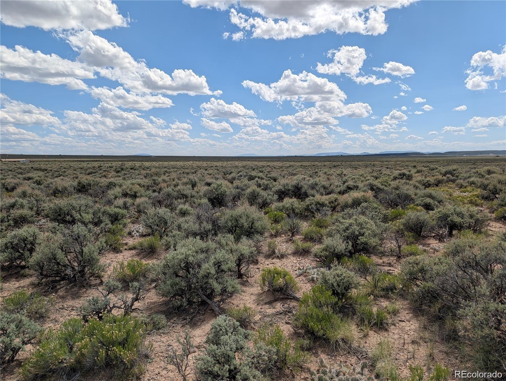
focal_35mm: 24
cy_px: 190
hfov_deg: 71.5
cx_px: 253
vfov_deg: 56.9
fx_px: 351
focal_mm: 6.9
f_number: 1.68
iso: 22
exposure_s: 1/1869
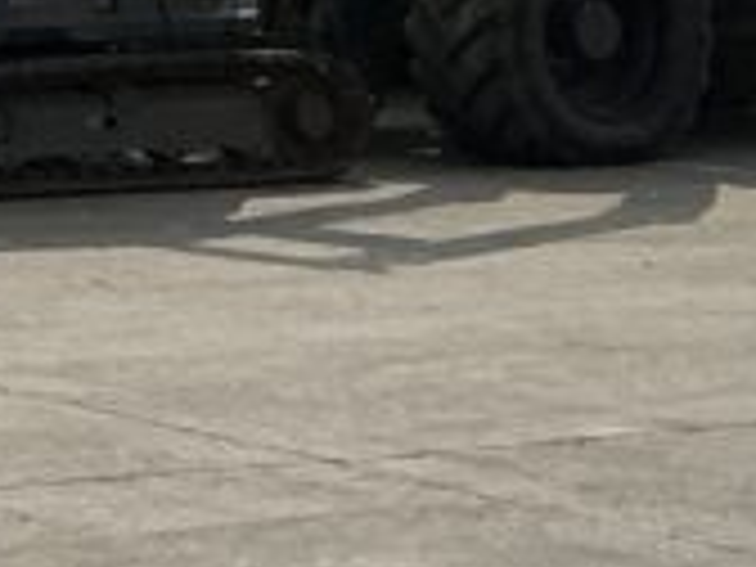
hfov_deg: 10.1
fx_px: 3735
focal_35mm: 171
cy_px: -698
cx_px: -1071
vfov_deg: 8.1
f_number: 1.8
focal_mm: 3
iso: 25
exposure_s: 1/8621
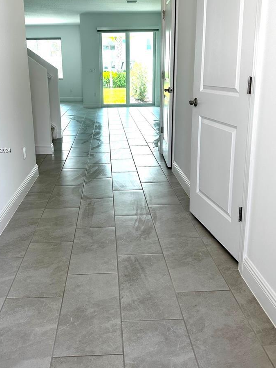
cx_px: 120
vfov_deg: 56.5
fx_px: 340
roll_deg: +0.2
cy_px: 150
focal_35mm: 32
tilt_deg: -12.9
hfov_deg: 44.1
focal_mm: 6.86
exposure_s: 1/173
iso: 80
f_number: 1.78
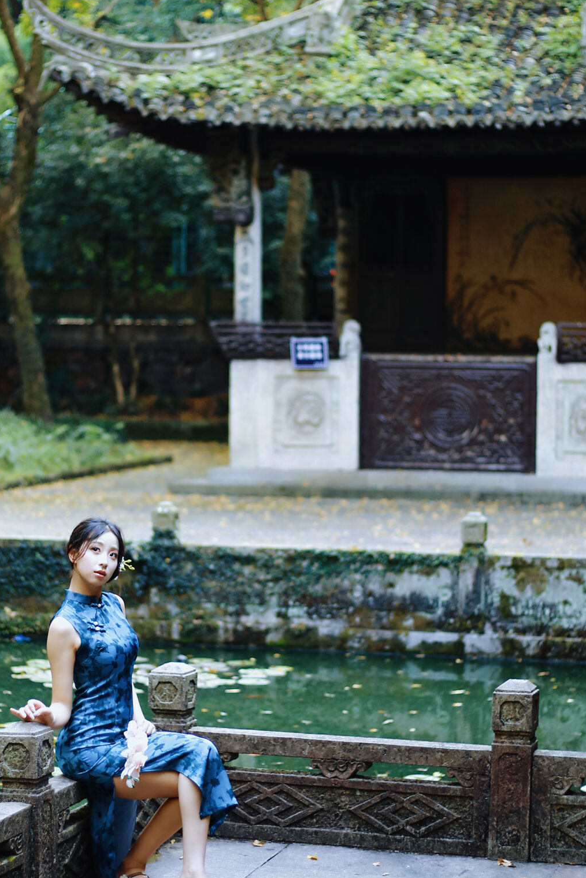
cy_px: 439
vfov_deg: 34.5
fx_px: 1416
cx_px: 243
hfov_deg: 23.4
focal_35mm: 58
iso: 500
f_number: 2
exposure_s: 1/200
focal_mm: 50
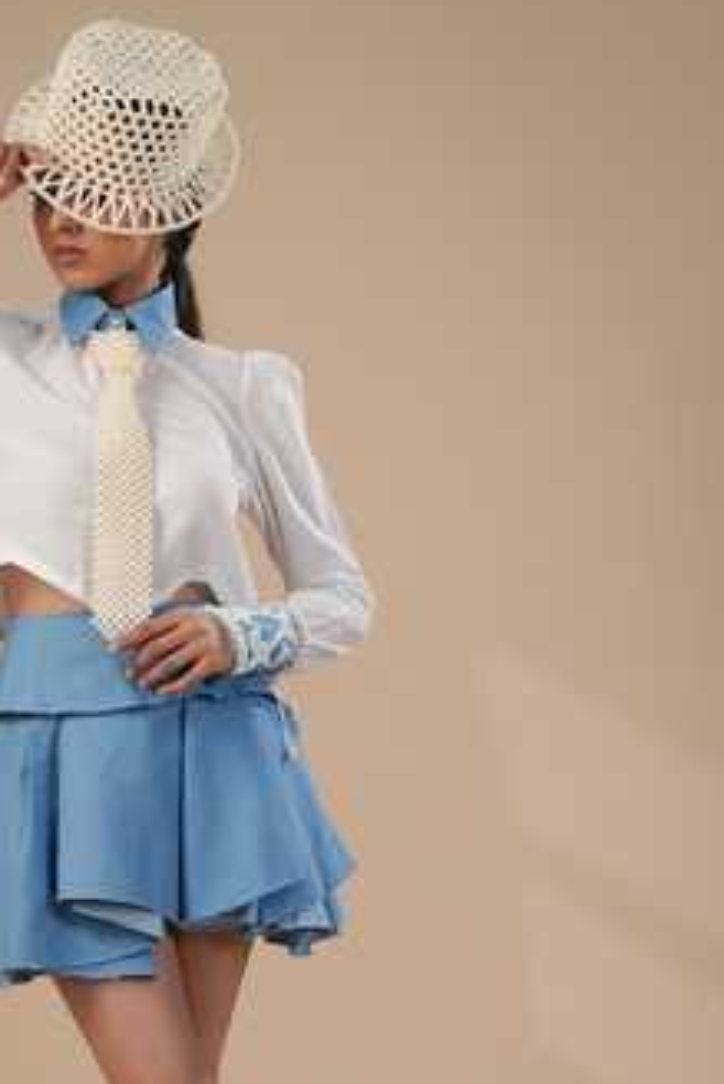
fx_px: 2411
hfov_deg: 17.0
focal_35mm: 80
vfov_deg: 25.0
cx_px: 149
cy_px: 821
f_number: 2.8
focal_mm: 50
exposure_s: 1/125
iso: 125
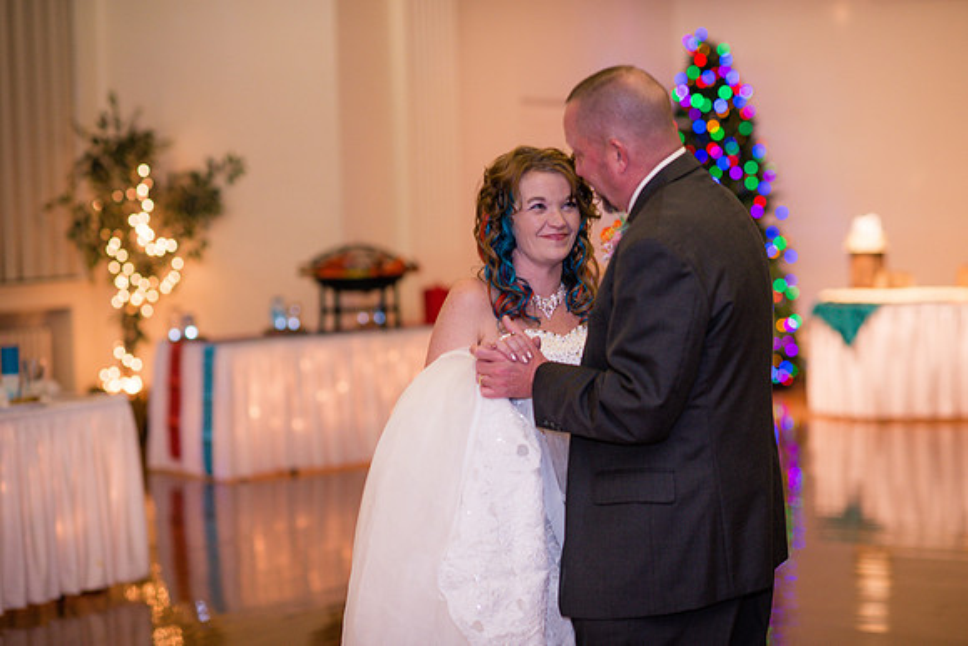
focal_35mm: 85
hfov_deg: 23.9
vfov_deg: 16.1
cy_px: 323
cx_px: 484
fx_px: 2286
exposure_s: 1/125
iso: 640
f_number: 2.2
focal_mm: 85
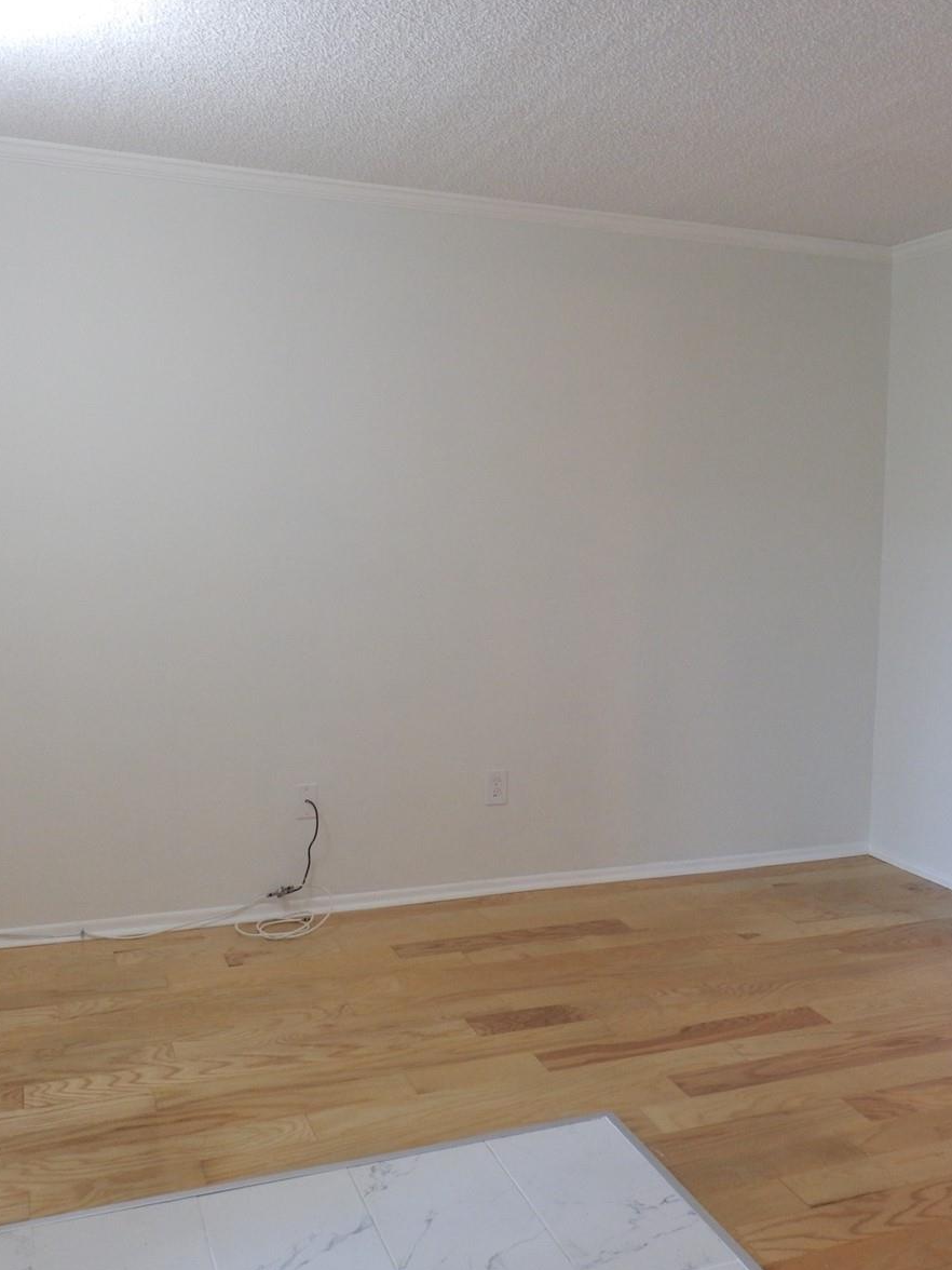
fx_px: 1247
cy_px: 643
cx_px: 562
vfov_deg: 54.0
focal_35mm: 34
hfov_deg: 41.6
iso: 250
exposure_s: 1/30
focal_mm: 4.5
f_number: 3
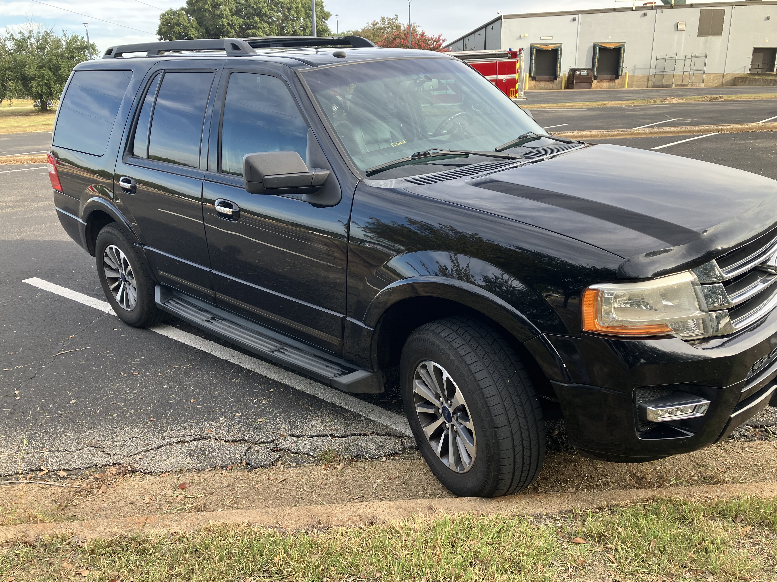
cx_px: 388
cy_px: 291
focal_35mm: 28
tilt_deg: -17.3
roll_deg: -0.3
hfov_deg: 63.4
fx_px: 628
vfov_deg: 49.7
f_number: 1.8
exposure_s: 1/238
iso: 25
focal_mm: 3.99
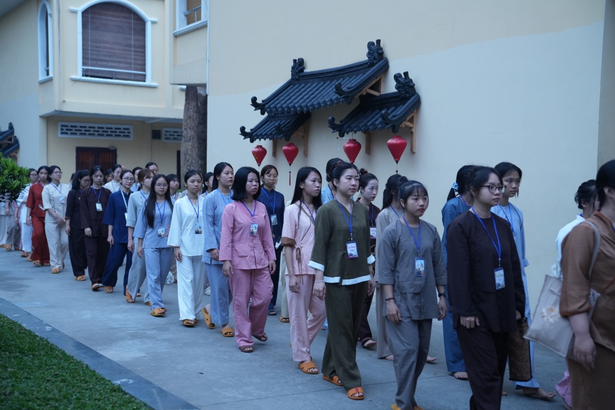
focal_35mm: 50
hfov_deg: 39.6
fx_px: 854
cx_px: 308
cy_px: 205
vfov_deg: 27.0
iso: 2500
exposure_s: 1/100
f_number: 2.8
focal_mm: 50
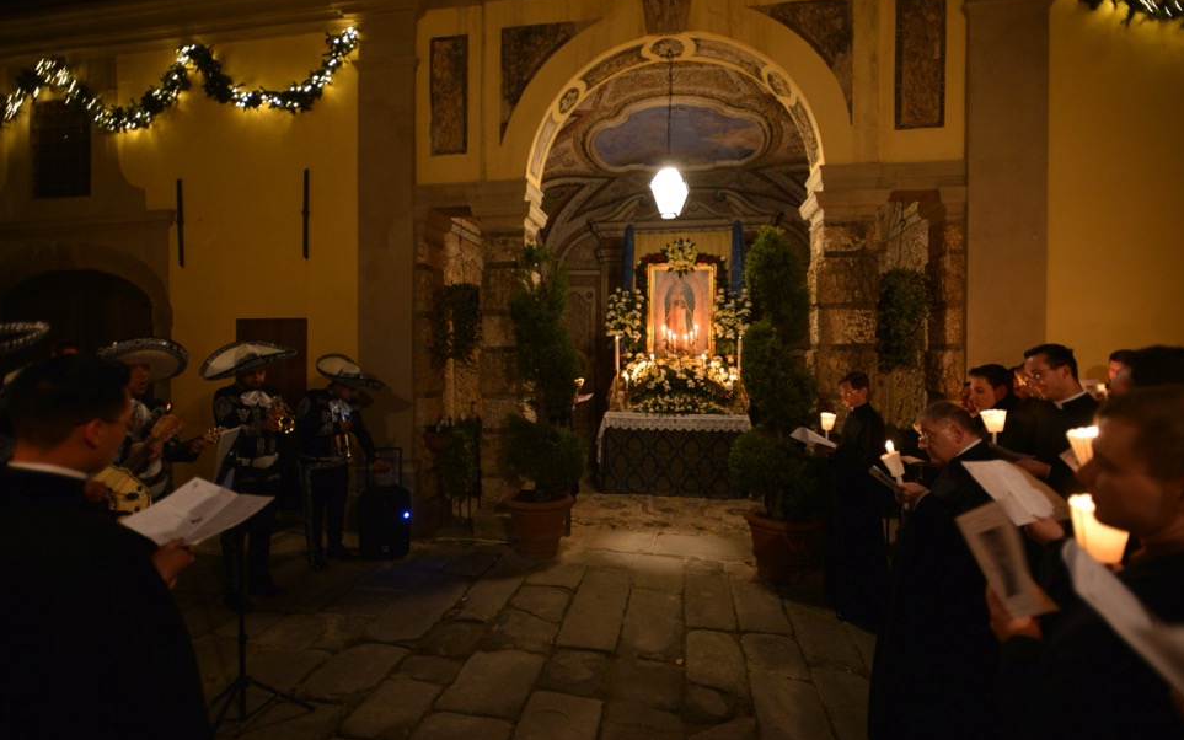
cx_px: 595
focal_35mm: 18
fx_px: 581
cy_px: 356
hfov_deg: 91.1
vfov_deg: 65.0
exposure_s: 1/30
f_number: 2.8
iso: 1600
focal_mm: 17
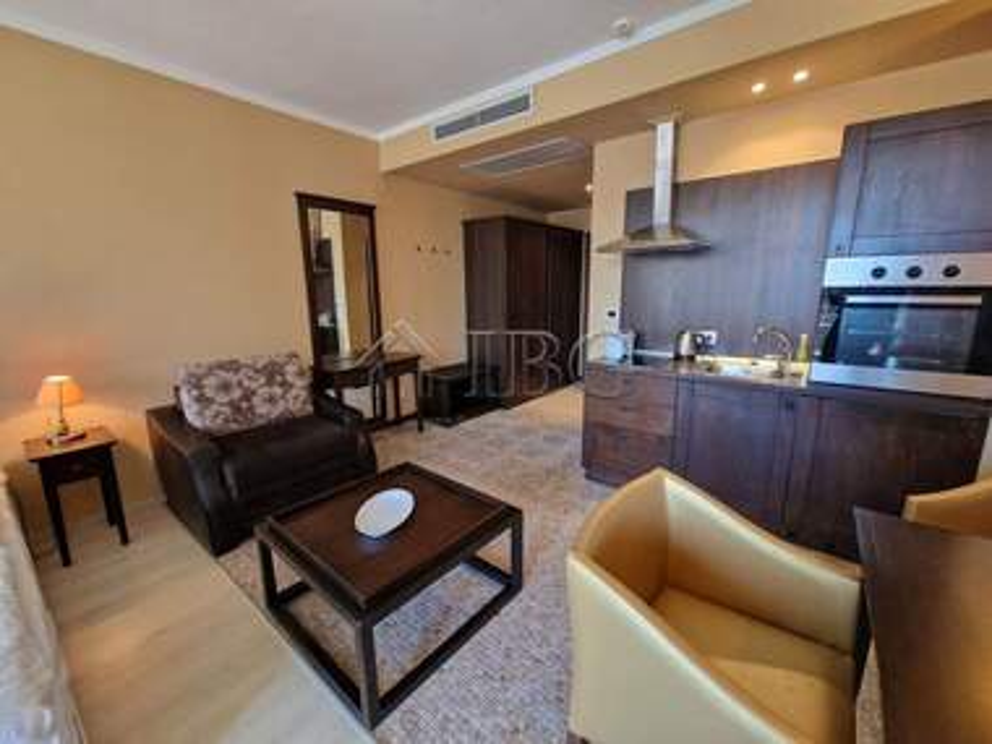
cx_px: 496
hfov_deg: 106.2
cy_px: 372
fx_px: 373
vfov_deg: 89.9
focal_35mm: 13
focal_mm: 2.2
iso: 320
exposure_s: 1/50
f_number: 2.2
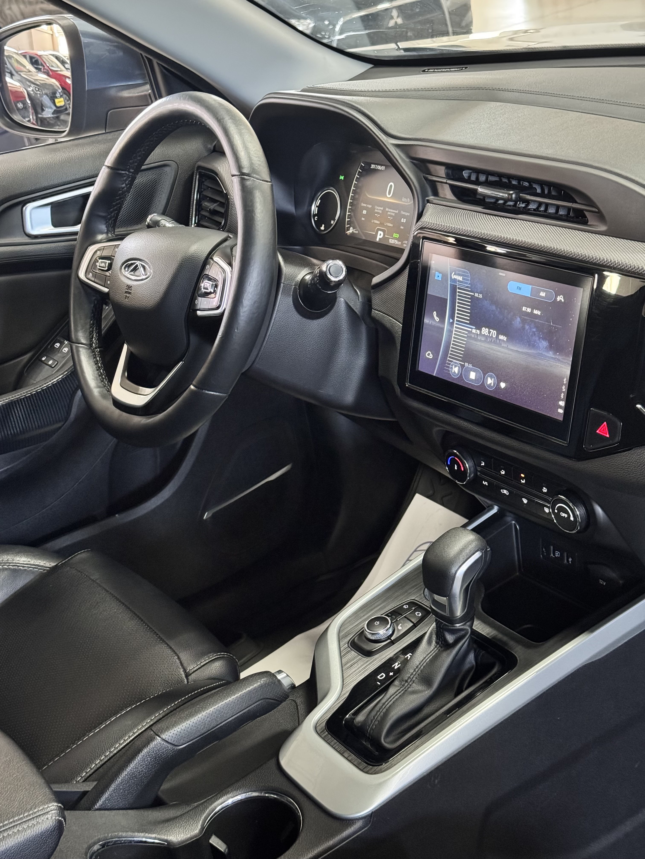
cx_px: 322
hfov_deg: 30.3
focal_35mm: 48
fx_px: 1193
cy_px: 430
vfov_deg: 39.7
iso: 500
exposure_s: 1/36
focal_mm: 6.76
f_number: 1.78
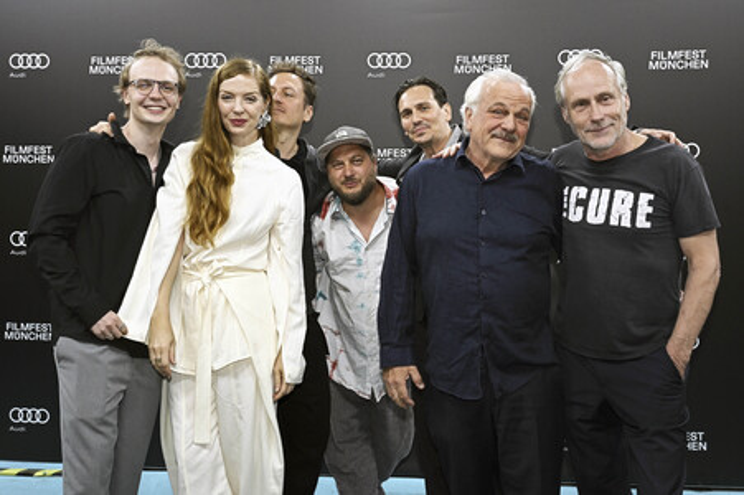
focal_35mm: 34
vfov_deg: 38.8
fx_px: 702
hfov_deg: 55.8
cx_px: 372
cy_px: 248
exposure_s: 1/200
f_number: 6.3
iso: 800
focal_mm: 34
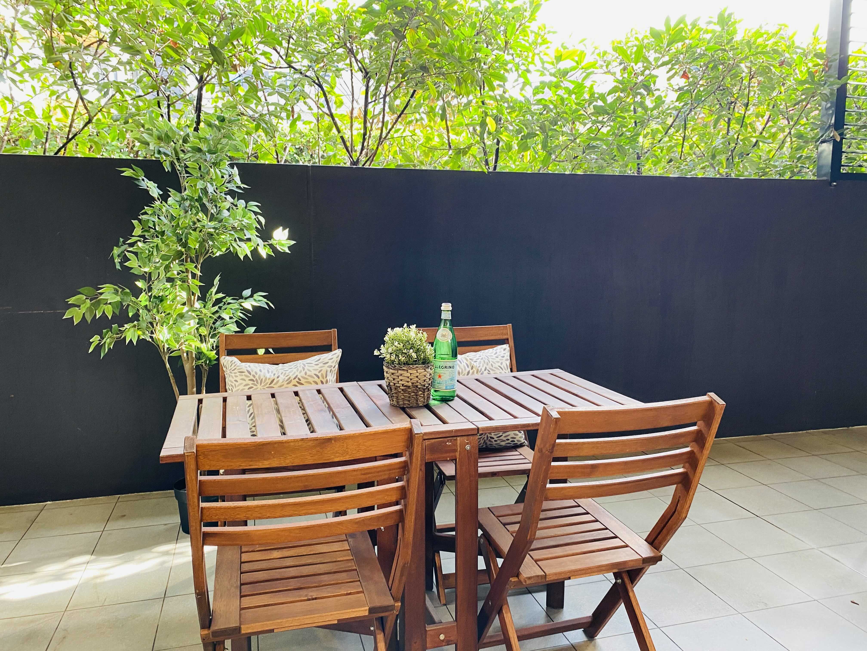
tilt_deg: -8.4
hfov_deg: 67.3
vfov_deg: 53.1
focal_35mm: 26
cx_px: 434
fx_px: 651
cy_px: 326
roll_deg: +0.4
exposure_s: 1/50
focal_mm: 4.25
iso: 80
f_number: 1.8
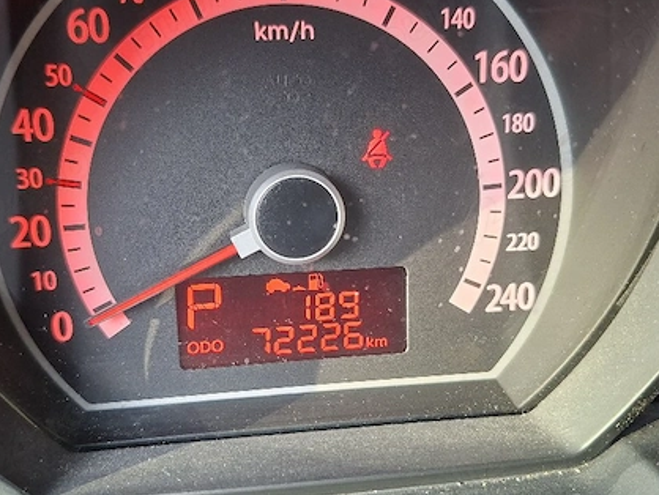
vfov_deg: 43.0
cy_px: 235
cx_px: 295
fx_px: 629
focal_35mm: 33
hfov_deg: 55.2
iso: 250
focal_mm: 5.54
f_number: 1.8
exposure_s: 1/100
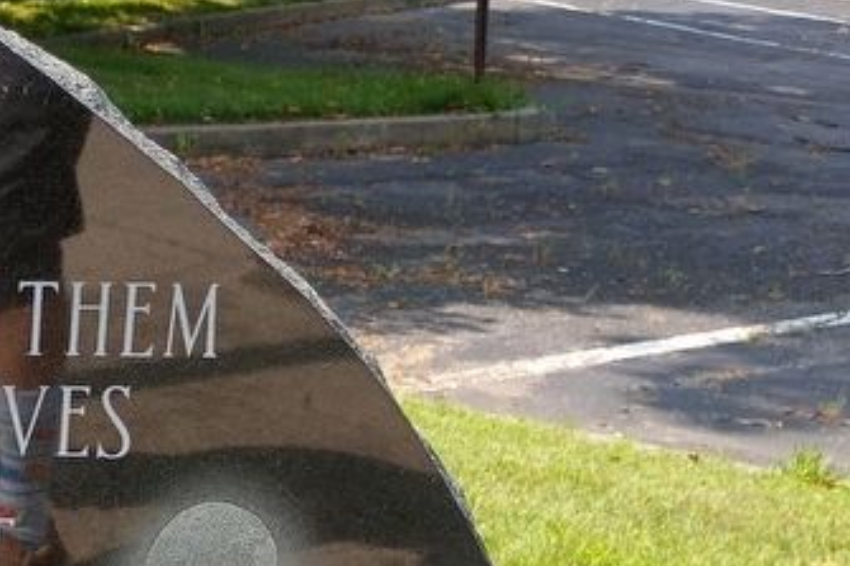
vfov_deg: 17.9
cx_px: -84
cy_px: 703
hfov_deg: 26.0
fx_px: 1699
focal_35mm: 72
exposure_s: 1/348
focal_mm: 4.27
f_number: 1.8
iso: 100
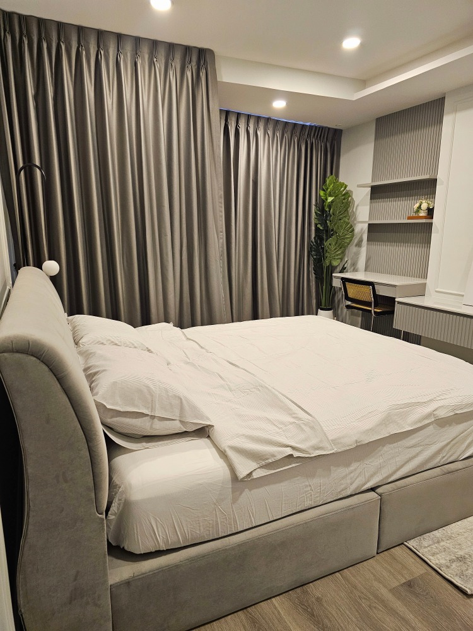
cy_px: 316
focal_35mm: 23
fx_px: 419
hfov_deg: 58.9
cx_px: 236
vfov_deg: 73.9
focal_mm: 6.3
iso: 500
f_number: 1.7
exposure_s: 1/100
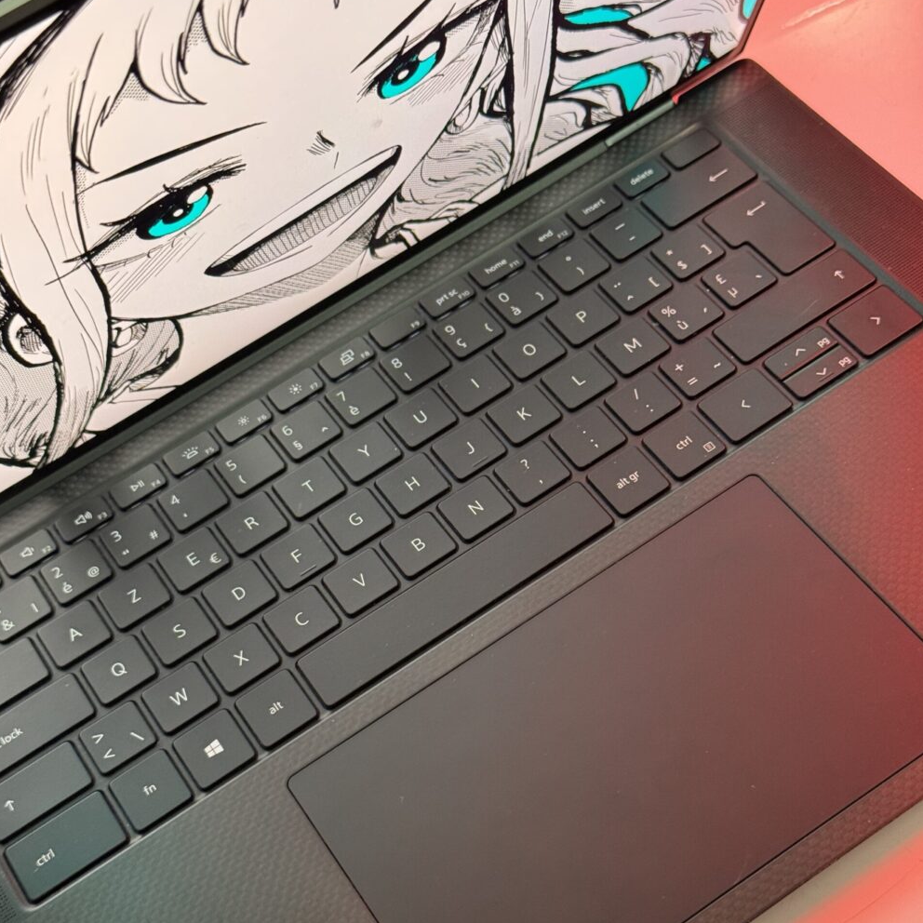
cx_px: 462
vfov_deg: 30.0
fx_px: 1720
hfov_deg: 30.0
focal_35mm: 57
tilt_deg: -55.8
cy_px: 562
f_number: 1.78
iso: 200
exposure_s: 1/59
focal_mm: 6.76
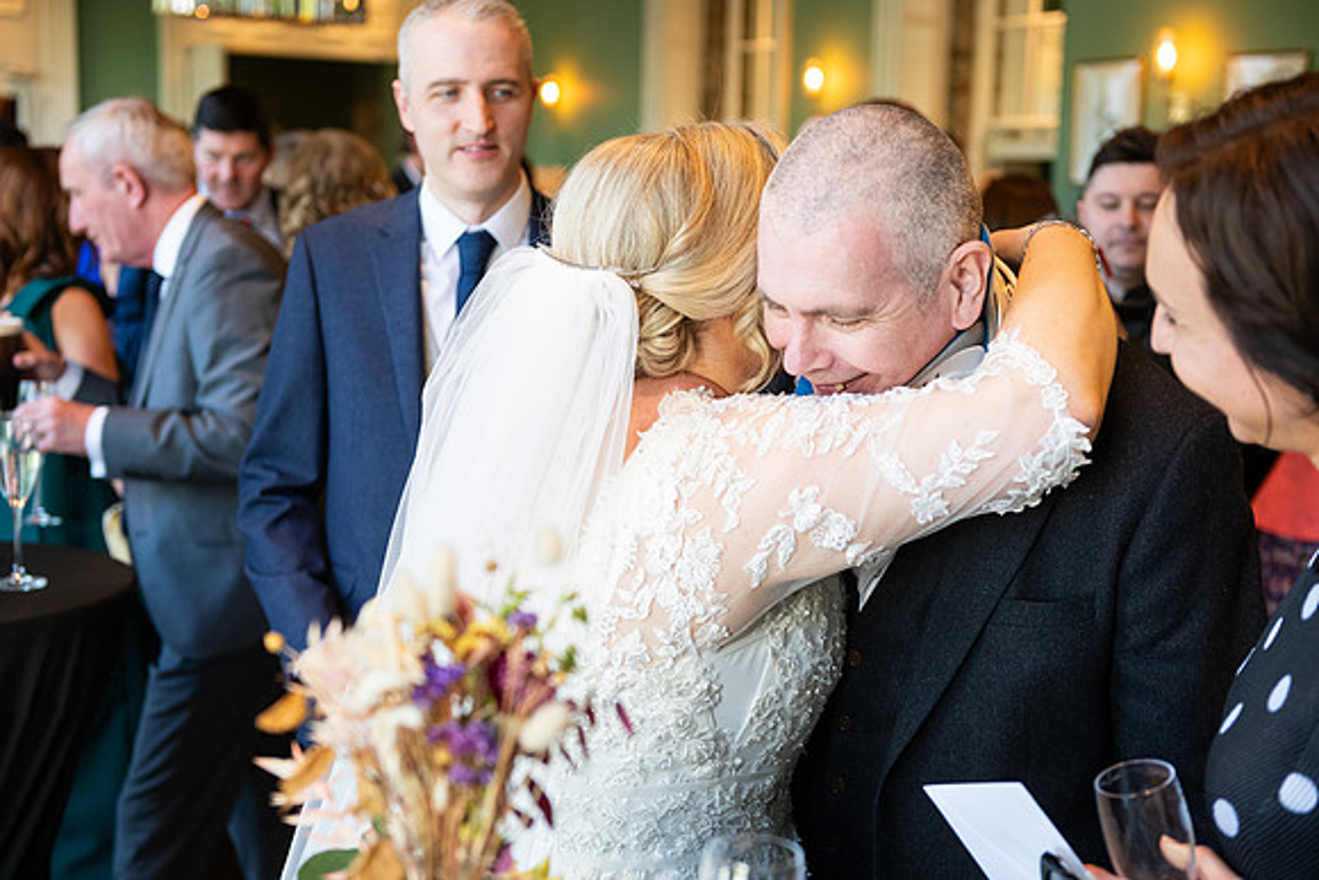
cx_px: 660
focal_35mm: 52
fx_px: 1906
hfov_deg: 38.2
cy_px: 440
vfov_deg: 26.0
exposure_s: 1/160
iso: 800
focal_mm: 52
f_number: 3.5
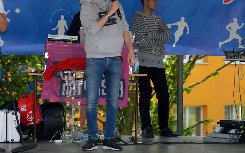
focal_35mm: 196
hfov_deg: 10.7
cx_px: 94
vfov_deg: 6.7
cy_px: 54
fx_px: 1309
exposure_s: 1/250
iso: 250
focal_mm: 90
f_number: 5.6
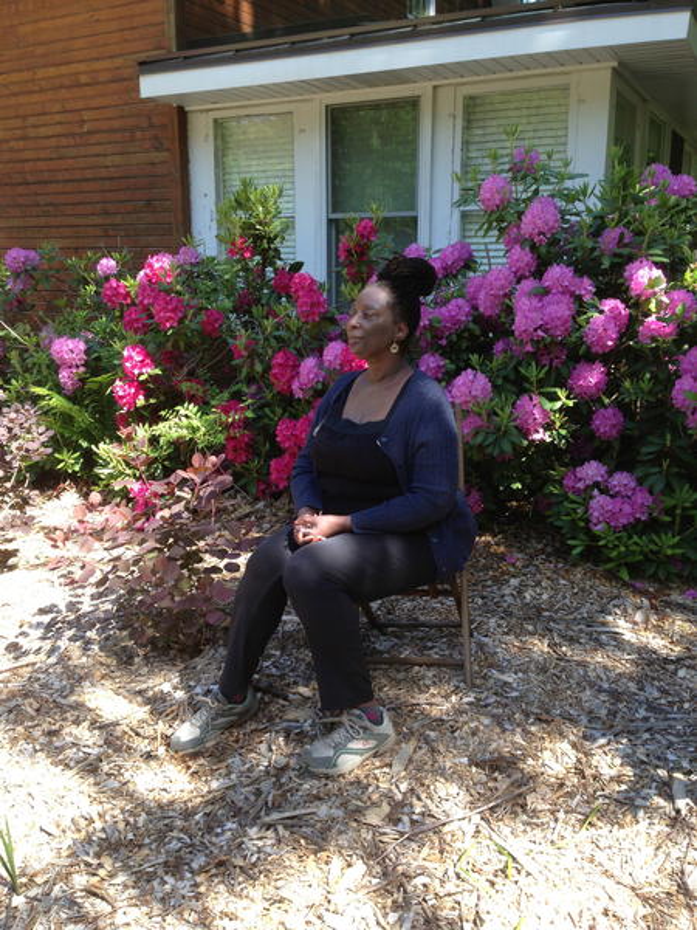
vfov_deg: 55.4
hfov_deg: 42.9
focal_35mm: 33
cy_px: 465
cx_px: 348
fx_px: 886
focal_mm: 4.13
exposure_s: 1/201
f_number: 2.4
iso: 50
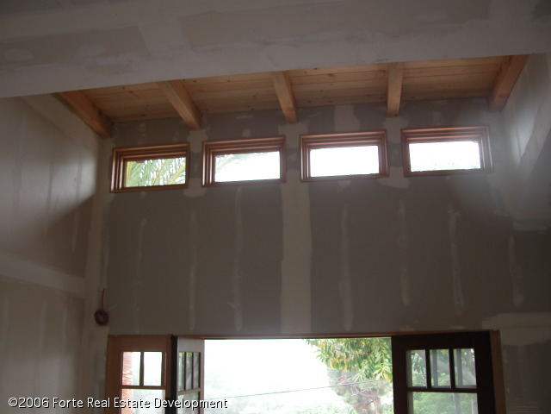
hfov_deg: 52.6
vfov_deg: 40.7
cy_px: 207
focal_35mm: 35
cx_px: 276
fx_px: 557
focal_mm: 8.9
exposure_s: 1/32.3
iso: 100
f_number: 2.8
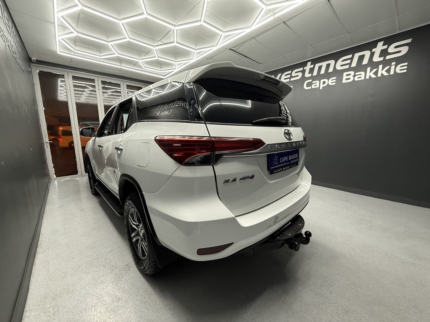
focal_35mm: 14
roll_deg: +0.2
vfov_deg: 85.7
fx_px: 174
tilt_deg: -10.2
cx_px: 215
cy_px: 161
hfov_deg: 102.1
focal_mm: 2.22
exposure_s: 1/100
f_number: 2.2
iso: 250
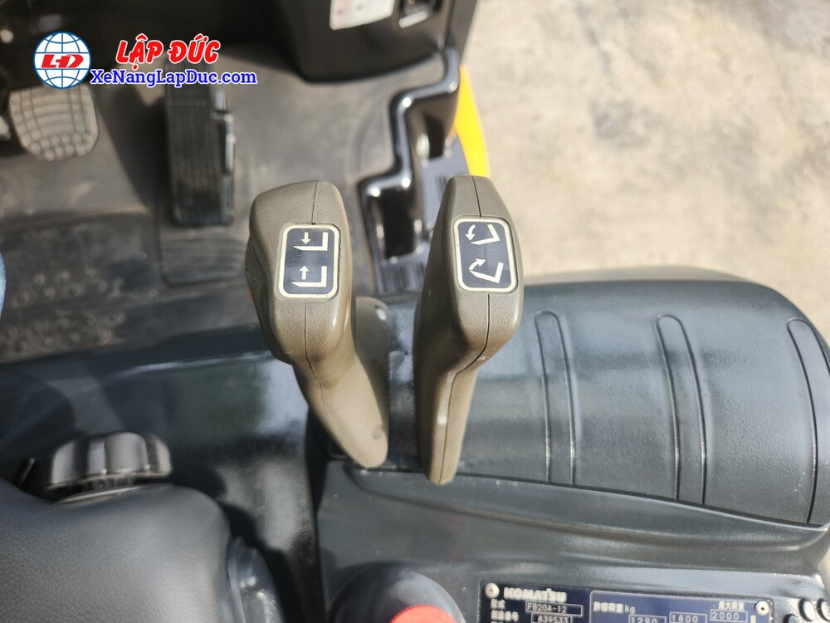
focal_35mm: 23
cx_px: 415
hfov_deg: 73.9
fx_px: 551
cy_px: 312
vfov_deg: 58.9
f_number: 1.8
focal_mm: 5.4
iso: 20
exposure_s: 1/190
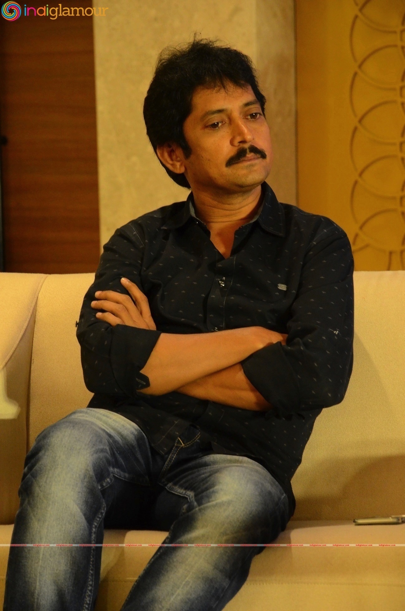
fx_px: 2670
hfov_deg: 8.7
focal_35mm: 158
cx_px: 202
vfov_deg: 13.1
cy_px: 306
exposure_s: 1/80
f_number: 6.3
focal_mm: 105
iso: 3200
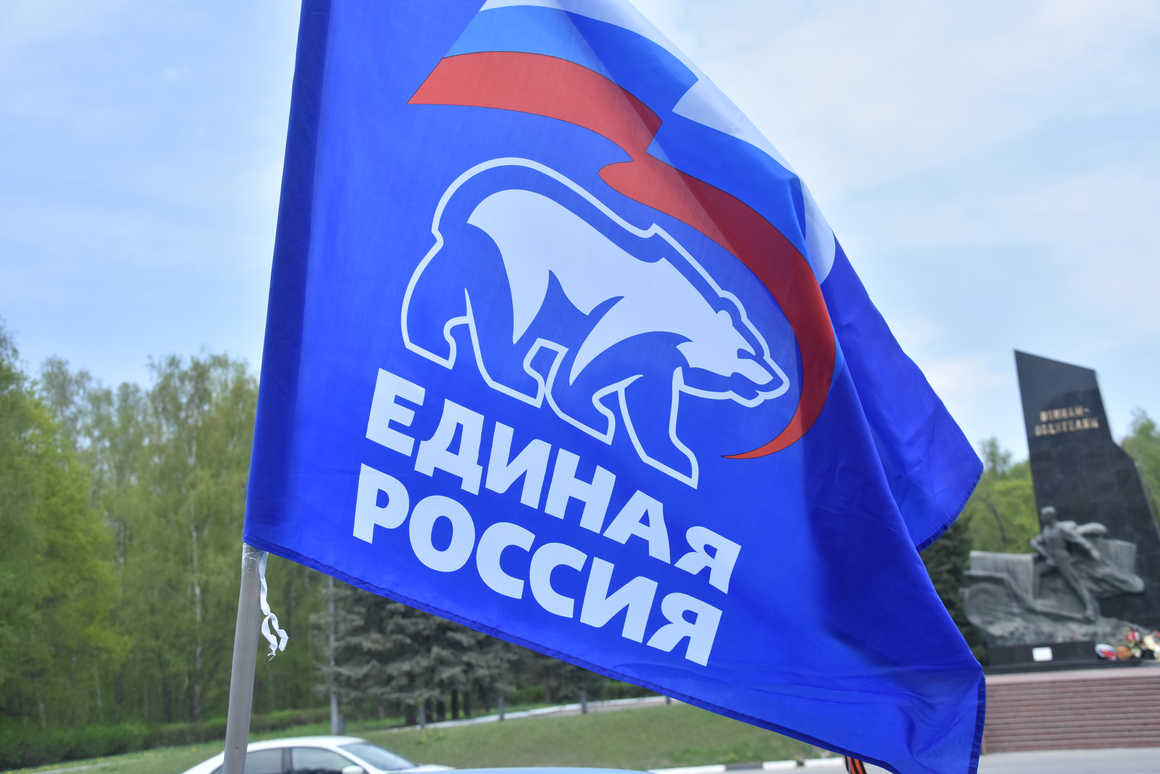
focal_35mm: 45
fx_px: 1450
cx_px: 580
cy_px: 387
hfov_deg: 43.6
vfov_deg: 29.9
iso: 250
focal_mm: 30
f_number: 5.6
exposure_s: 1/1000
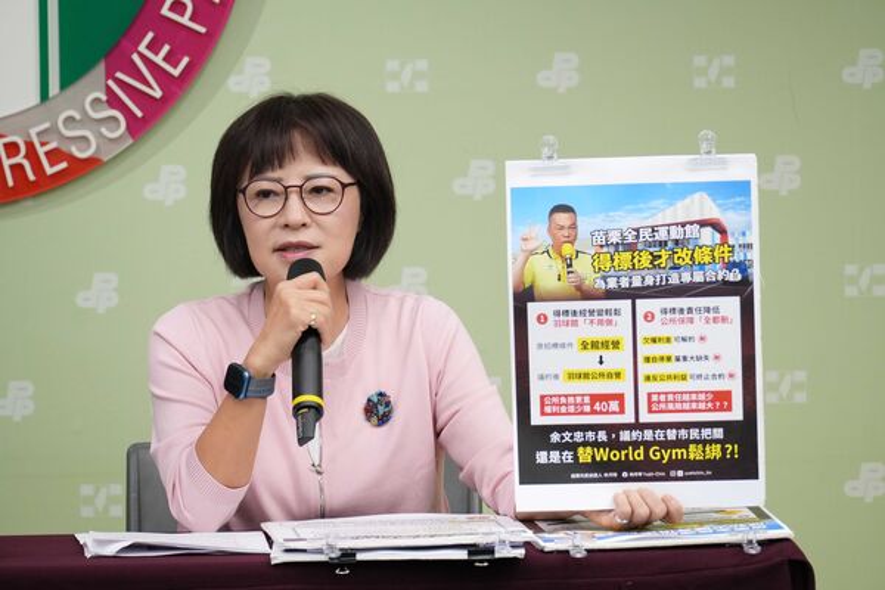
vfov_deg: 5.1
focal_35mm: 268
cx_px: 442
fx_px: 6600
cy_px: 295
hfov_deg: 7.7
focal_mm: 179
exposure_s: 1/160
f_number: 6.3
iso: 2500
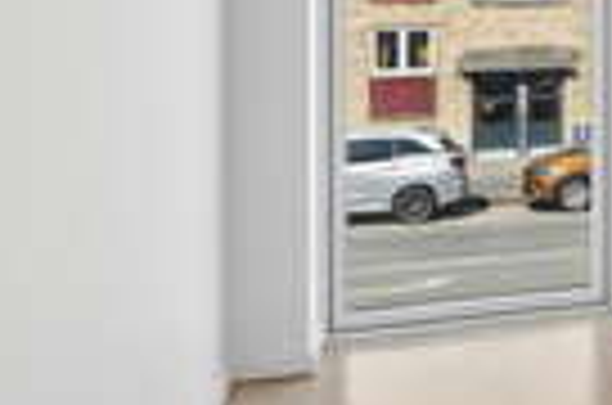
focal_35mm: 65
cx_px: 904
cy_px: 14
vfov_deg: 20.3
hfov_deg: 24.5
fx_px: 1102
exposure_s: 1/160
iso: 200
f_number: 8
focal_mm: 14
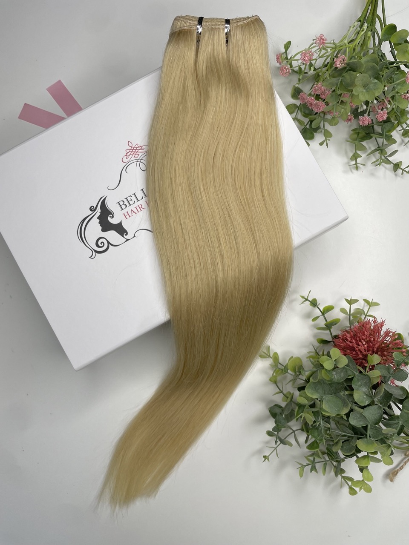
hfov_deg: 53.1
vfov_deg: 67.3
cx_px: 204
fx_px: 410
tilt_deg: -85.5
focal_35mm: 26
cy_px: 272
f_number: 1.6
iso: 32
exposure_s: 1/341
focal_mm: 4.2
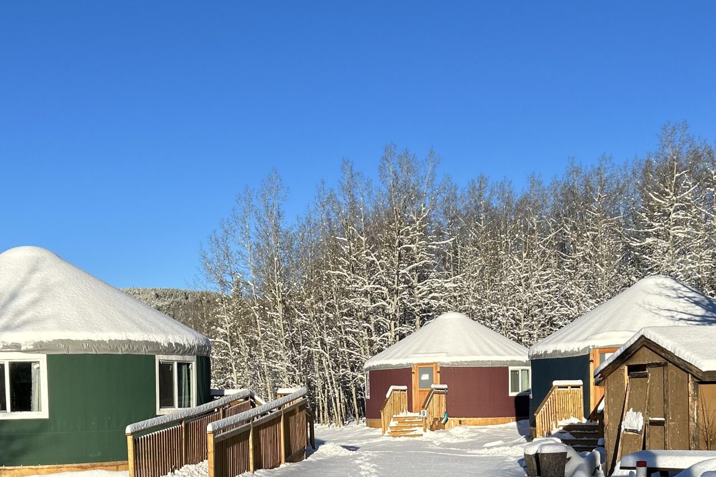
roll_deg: +0.8
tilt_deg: -3.1
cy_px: 444
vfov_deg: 24.2
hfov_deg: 36.7
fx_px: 1074
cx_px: 287
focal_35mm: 54
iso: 50
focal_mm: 5.7
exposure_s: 1/4444
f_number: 1.5
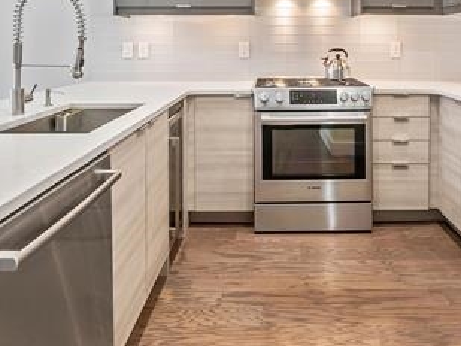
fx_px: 386
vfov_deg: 45.3
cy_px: 60
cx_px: 275
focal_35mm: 29
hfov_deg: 61.2
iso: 640
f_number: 10
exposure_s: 1/8
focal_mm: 7
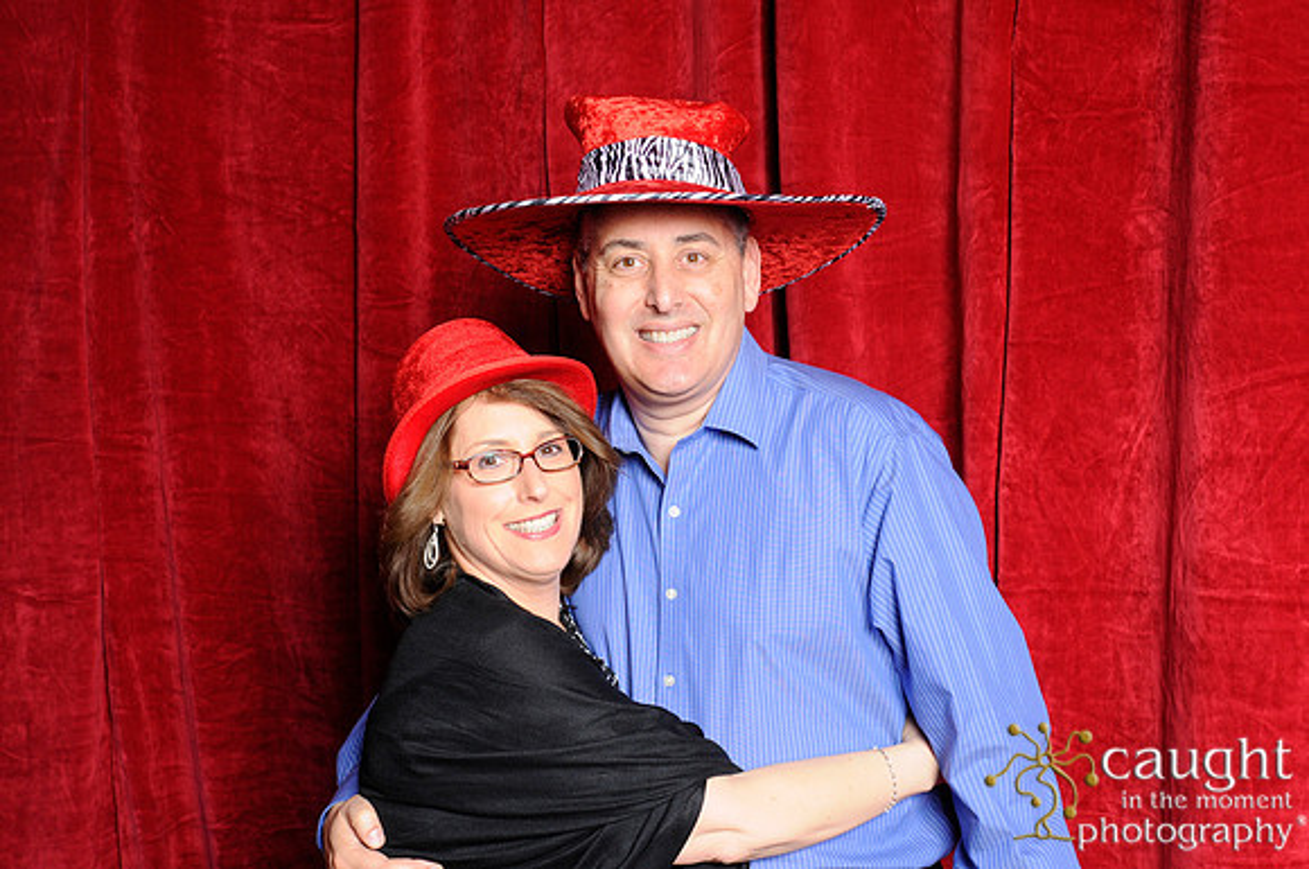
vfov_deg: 28.0
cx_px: 654
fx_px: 1743
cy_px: 434
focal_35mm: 48
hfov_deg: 41.2
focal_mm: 32
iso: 400
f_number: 8
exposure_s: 1/60
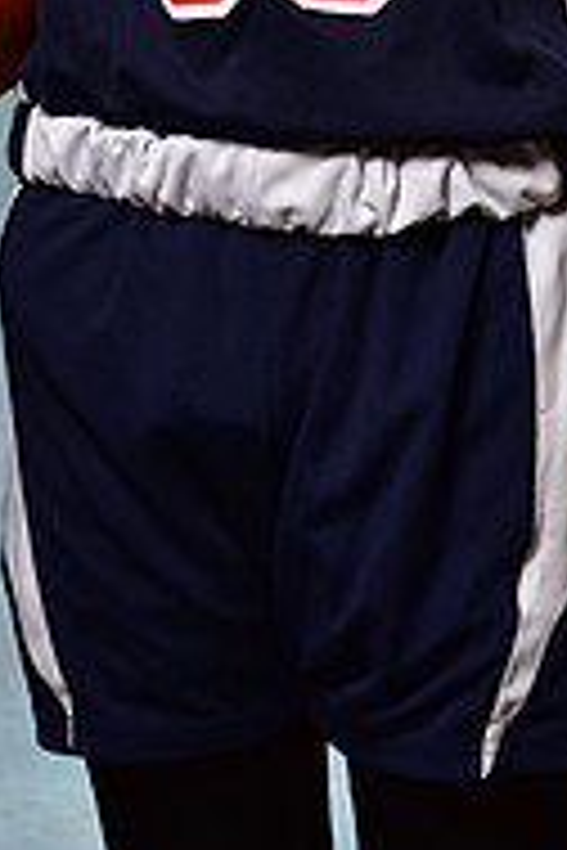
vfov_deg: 9.3
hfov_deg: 6.4
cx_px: 250
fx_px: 5079
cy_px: -445
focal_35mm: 215
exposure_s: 1/200
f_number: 5
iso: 100
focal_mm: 70
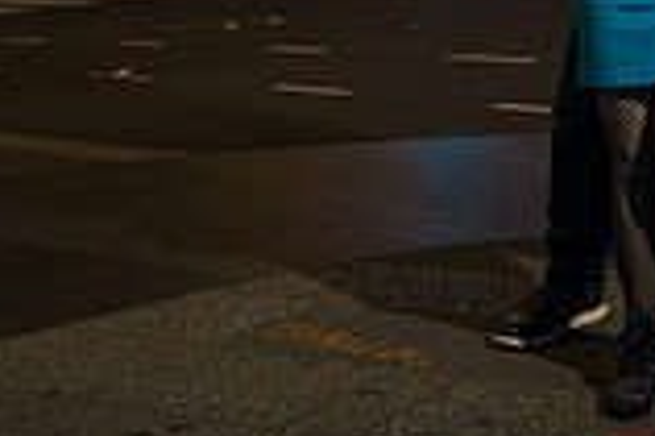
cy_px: -233
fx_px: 1599
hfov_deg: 22.6
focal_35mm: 88
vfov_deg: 14.4
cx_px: 593
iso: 500
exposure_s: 1/200
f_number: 5.6
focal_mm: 24
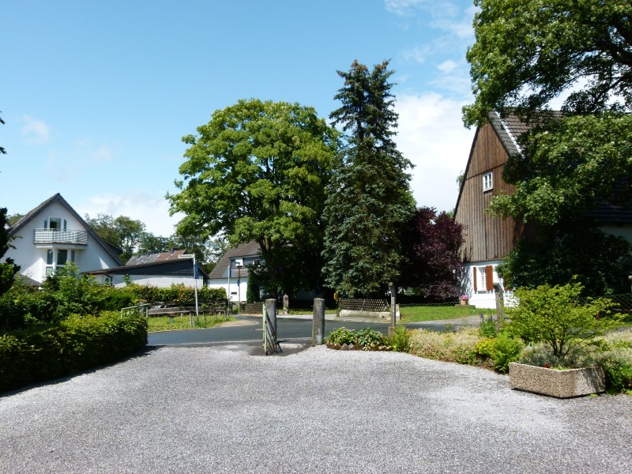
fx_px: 548
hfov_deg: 60.0
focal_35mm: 30
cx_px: 316
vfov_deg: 46.8
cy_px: 237
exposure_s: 1/800
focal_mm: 5.4
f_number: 4
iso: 100
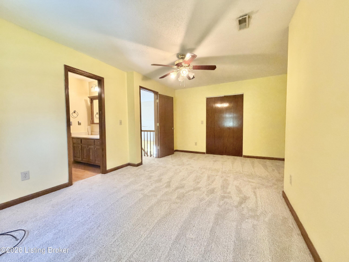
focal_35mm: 14
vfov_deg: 85.7
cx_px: 174
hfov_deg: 102.1
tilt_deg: -2.8
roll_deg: +1.4
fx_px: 141
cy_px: 131
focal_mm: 2.22
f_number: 2.2
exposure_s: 1/60
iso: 400
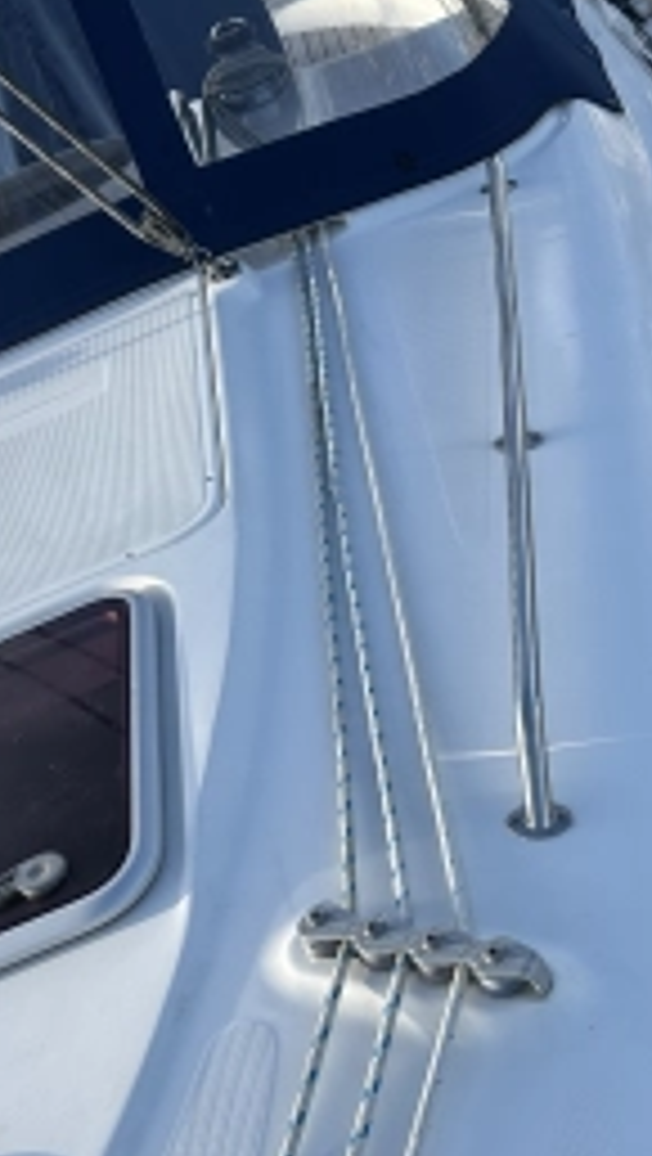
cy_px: 722
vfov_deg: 37.0
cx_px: 351
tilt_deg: -34.3
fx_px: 1717
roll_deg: +28.7
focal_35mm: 56
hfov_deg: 21.5
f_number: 1.78
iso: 80
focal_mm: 6.86
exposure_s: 1/2155
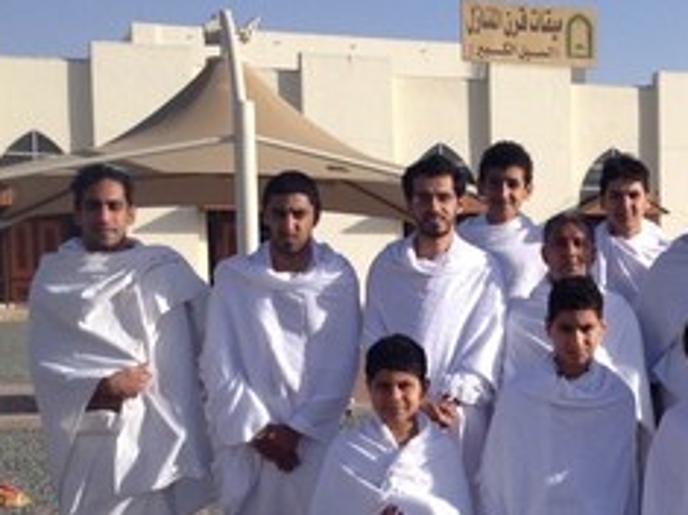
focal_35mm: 85
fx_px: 1689
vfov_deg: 17.2
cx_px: 659
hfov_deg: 22.3
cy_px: 410
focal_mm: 4.28
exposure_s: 1/1842
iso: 50
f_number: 2.4
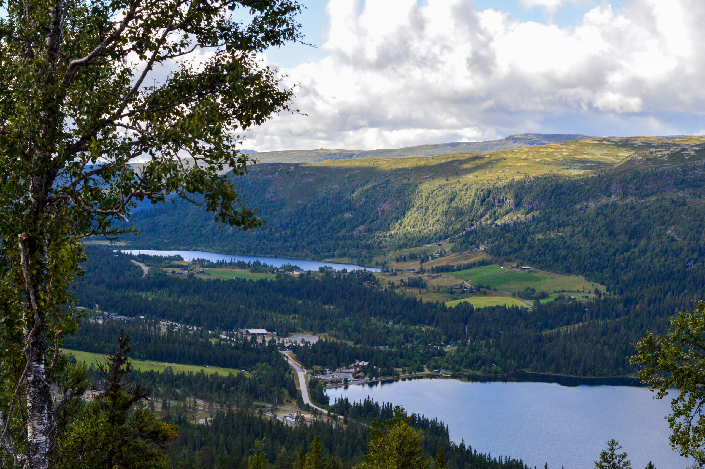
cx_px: 352
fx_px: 1614
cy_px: 234
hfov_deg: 24.6
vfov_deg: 16.5
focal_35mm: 82
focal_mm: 55
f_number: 10
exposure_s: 1/320
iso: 400
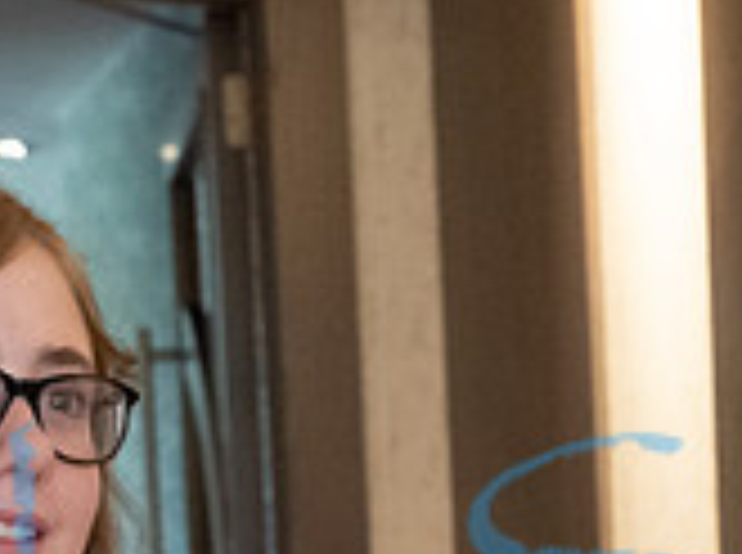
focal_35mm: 113
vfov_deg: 12.4
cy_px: 831
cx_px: 806
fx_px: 2417
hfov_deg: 16.9
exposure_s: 1/250
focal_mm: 28
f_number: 5.6
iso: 8000
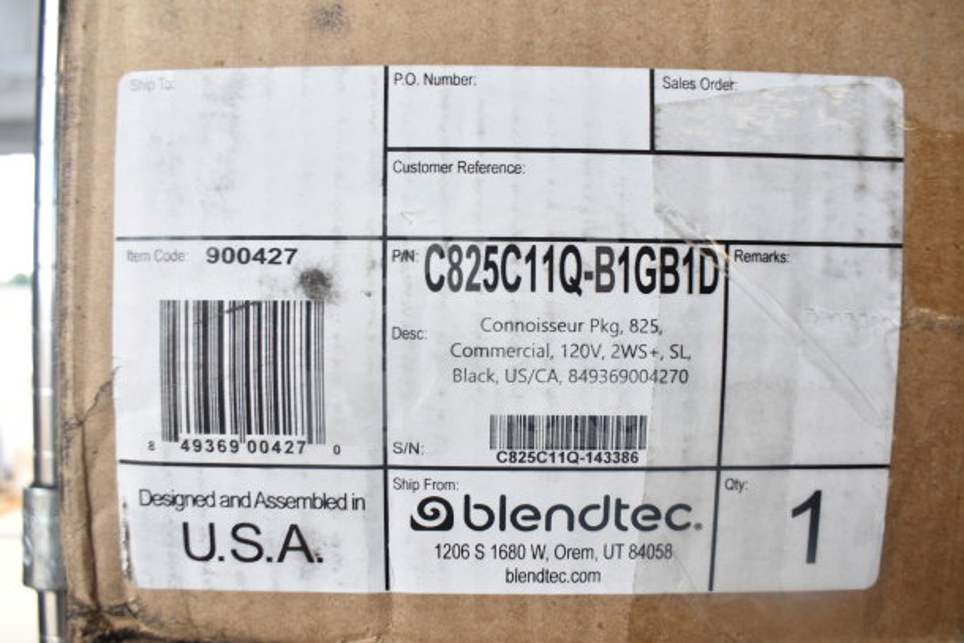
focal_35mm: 30
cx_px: 482
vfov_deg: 43.6
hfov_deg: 61.9
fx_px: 803
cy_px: 322
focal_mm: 20
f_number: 4.5
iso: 200
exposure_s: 1/80
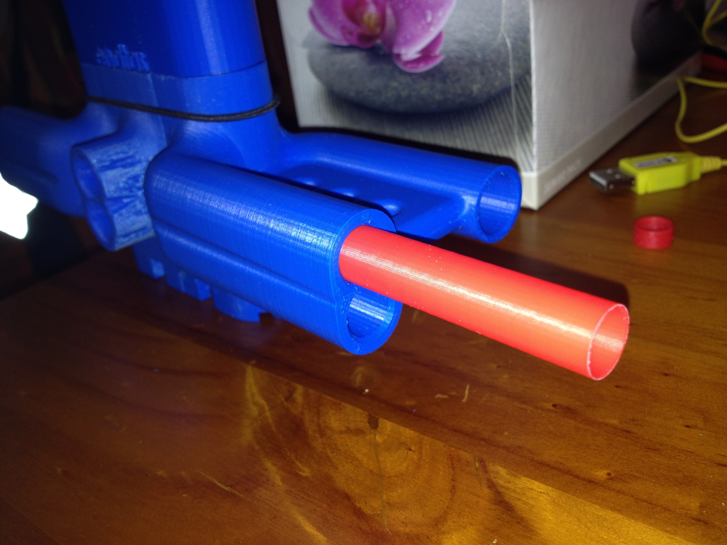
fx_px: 735
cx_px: 364
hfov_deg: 52.6
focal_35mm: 35
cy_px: 272
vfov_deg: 40.7
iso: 50
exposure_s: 1/38
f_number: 2.4
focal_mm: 4.28
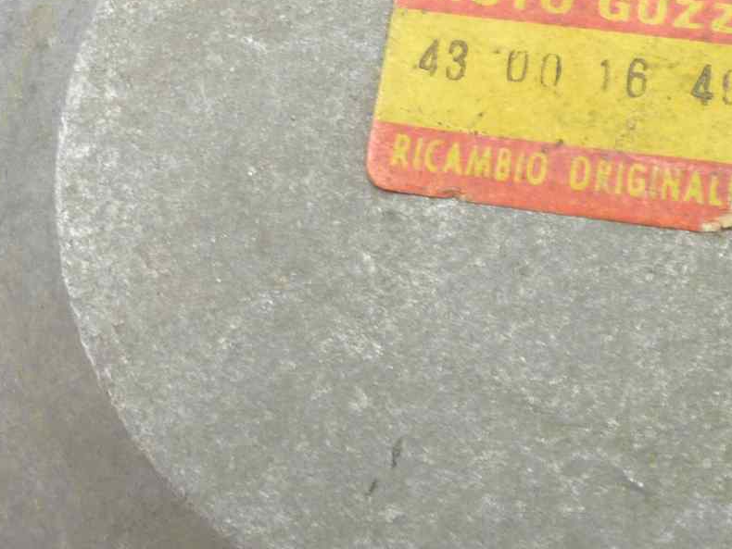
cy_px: 127
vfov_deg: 18.1
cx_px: 600
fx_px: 1713
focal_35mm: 81
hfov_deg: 23.7
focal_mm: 4.1
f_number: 3.3
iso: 80
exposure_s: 1/8
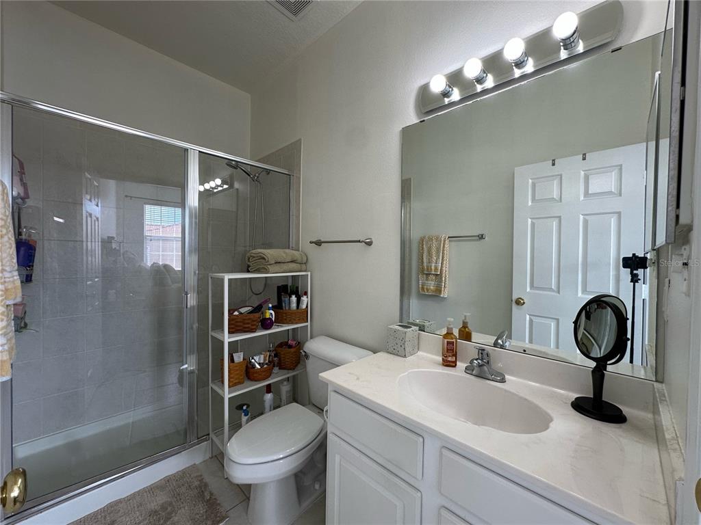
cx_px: 350
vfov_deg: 85.7
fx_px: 284
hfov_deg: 102.1
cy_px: 262
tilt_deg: -0.4
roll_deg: -0.8
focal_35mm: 14
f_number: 2.2
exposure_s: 1/120
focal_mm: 2.22
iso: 125
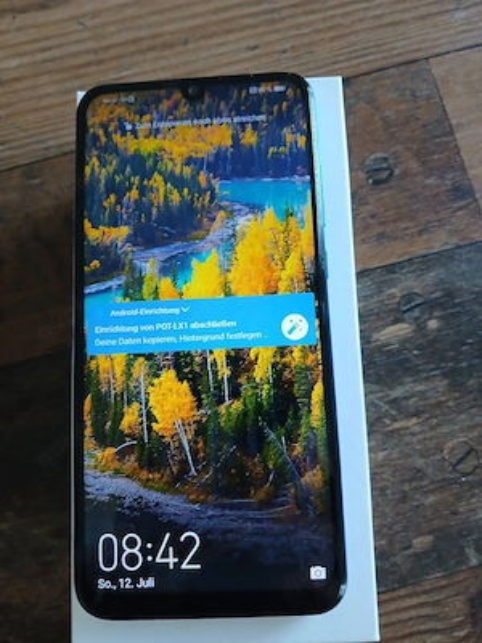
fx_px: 501
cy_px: 322
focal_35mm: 27
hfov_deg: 51.4
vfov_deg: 65.3
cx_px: 241
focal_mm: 3.98
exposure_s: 1/25.1
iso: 250
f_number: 1.8
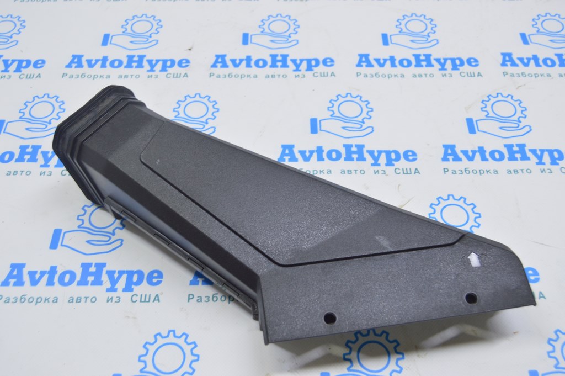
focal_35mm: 39
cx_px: 282
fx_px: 612
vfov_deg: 34.2
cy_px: 188
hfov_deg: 49.6
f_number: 5.6
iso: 400
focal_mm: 26
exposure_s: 1/20
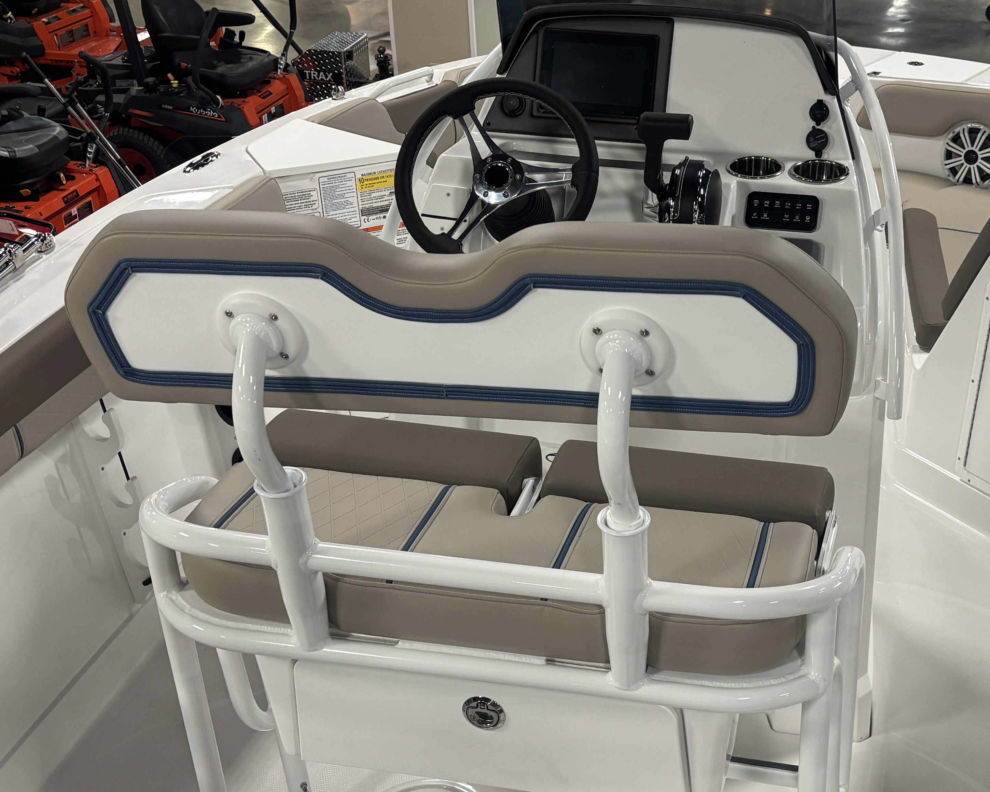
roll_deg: +0.3
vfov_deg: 30.1
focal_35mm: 50
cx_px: 681
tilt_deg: -31.6
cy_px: 500
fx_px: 1465
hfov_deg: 36.8
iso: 125
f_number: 1.6
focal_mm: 5.96
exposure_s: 1/60
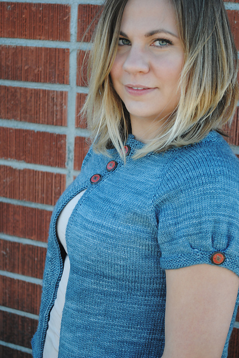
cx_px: 120
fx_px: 775
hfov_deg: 17.5
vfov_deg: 26.0
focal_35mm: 78
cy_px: 179
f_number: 5.6
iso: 200
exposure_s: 1/125
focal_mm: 52
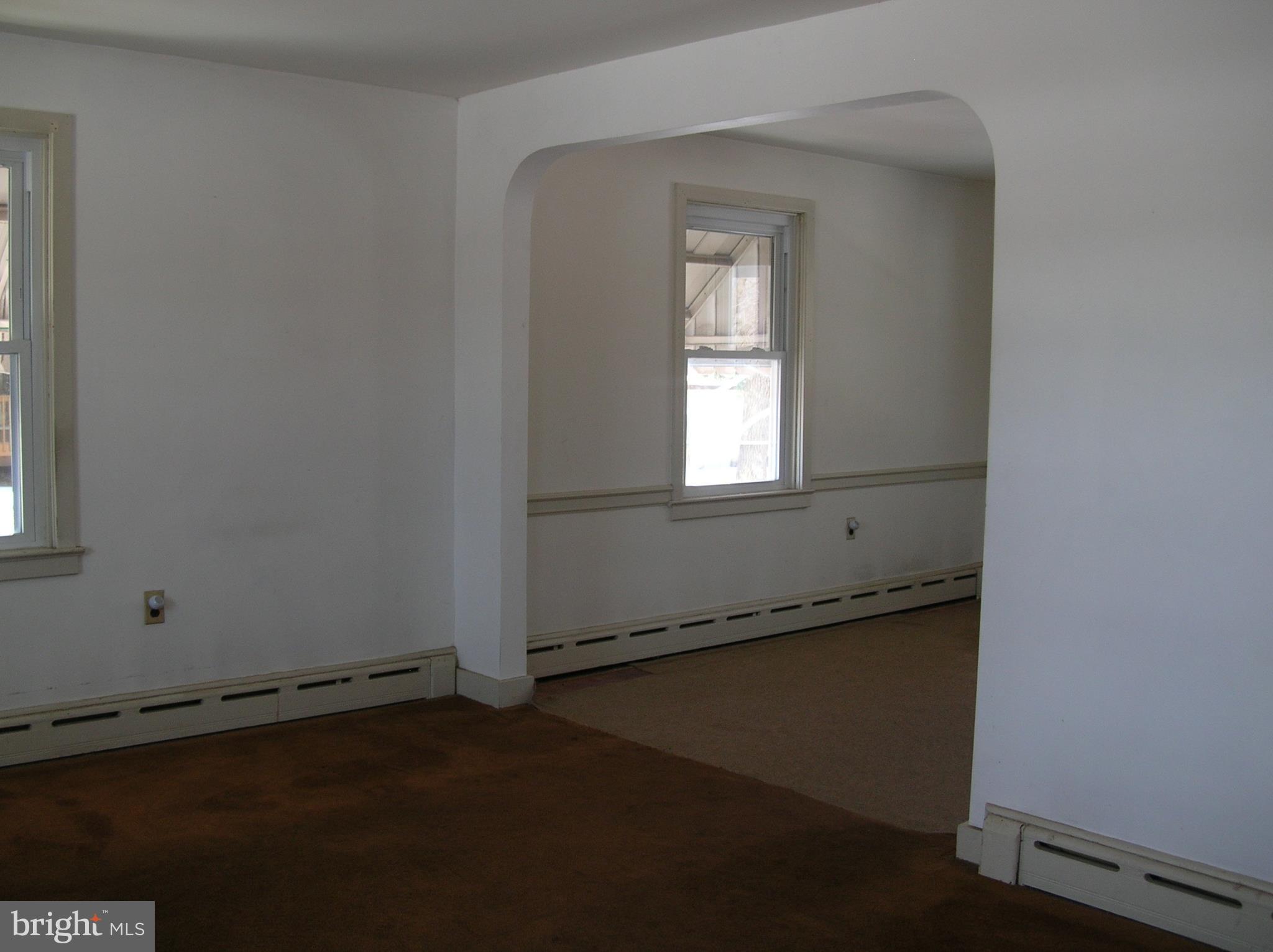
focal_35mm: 36
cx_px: 636
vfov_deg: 39.6
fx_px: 1323
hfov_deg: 51.4
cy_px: 476
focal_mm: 6
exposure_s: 1/56
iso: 50
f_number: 2.7
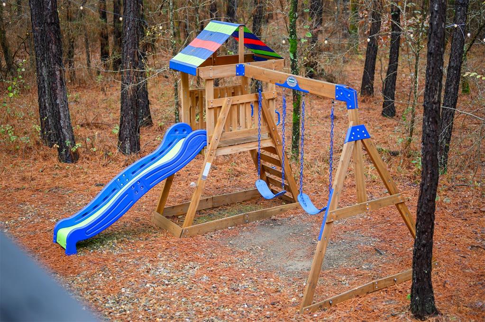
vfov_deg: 26.9
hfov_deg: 39.6
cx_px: 242
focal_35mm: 50
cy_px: 161
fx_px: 673
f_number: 1.8
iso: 100
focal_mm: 50
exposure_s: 1/200
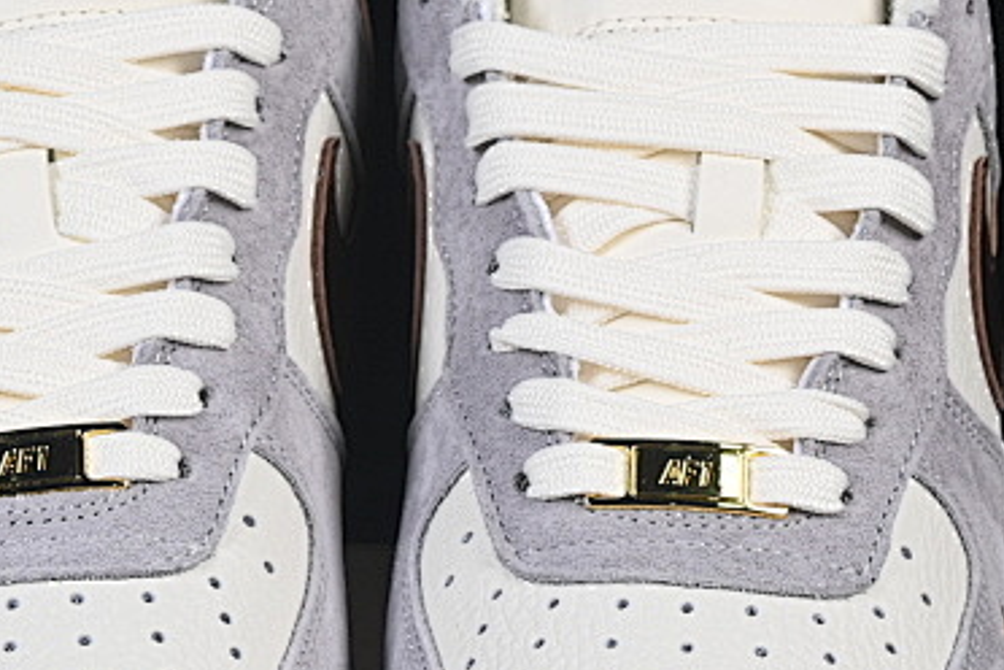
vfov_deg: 6.3
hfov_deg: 9.4
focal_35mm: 218
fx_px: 6079
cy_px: 581
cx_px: 389
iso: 160
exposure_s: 1/80
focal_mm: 50
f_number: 8
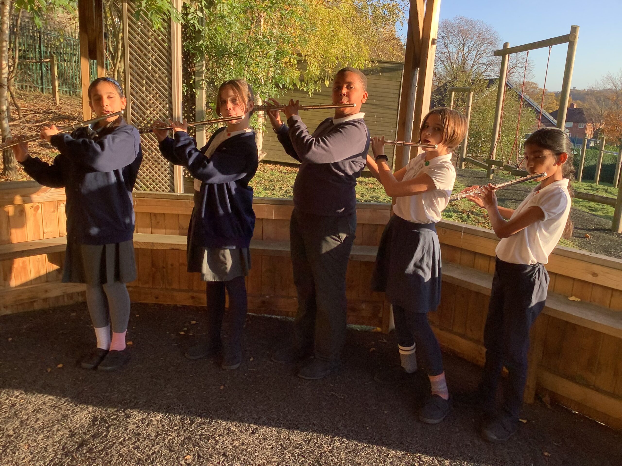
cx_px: 311
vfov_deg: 45.4
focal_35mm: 31
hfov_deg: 58.4
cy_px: 233
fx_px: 557
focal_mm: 3.3
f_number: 2.4
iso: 25
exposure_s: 1/208
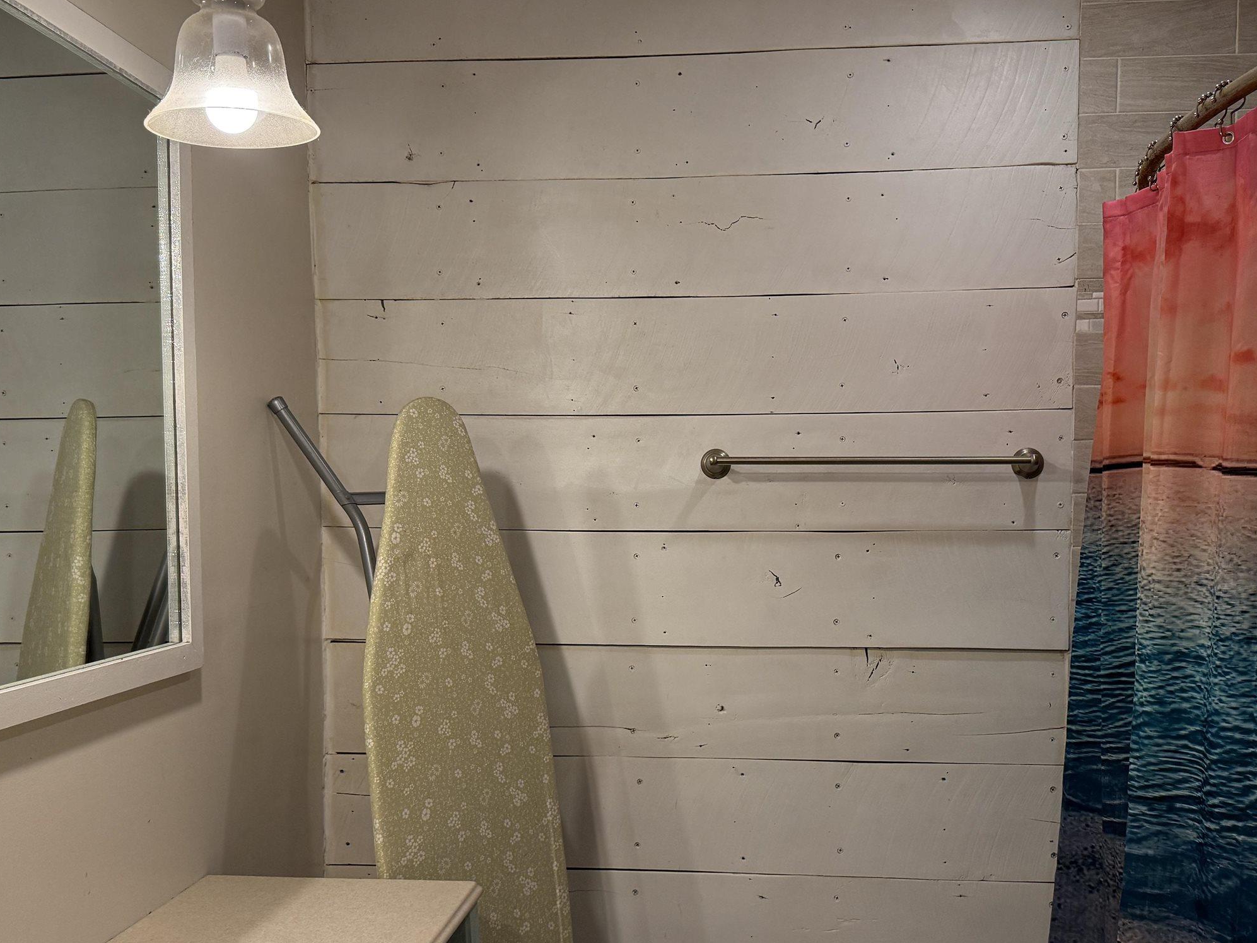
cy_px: 540
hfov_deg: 50.1
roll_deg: -0.2
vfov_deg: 38.6
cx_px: 658
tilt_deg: -2.9
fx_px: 1343
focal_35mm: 37
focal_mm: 6.76
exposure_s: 1/228
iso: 200
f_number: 1.78
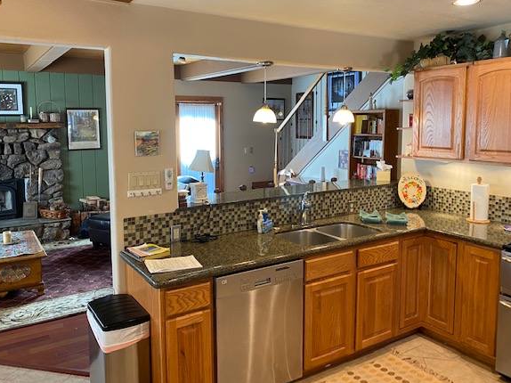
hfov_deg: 61.7
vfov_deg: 48.1
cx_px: 248
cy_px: 171
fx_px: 428
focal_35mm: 29
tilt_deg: -6.3
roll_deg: +0.3
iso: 200
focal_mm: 4.25
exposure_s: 1/60
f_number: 1.8
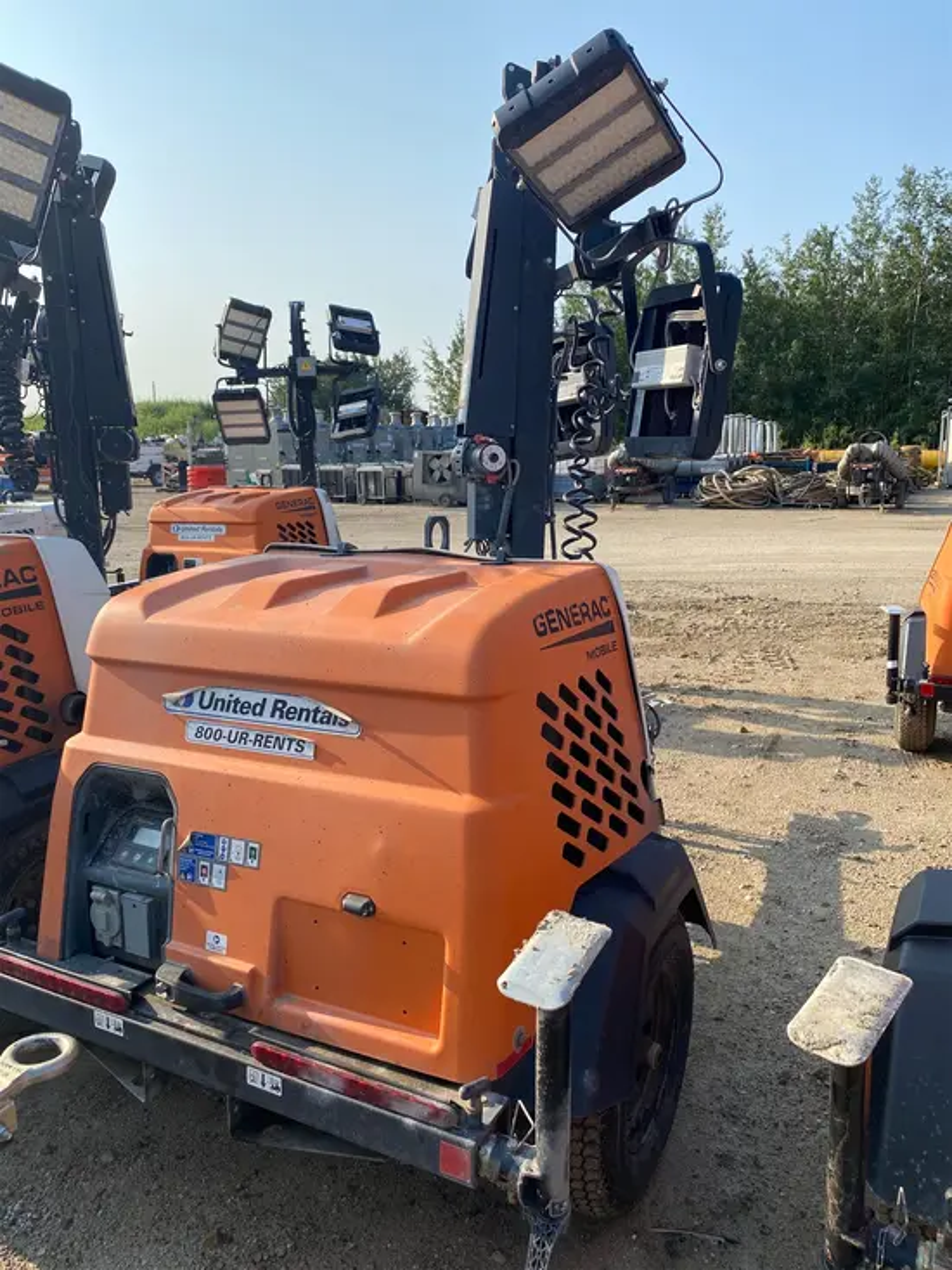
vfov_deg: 67.3
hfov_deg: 53.1
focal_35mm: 26
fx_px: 953
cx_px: 476
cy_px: 635
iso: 32
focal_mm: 4.25
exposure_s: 1/1754
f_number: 1.8
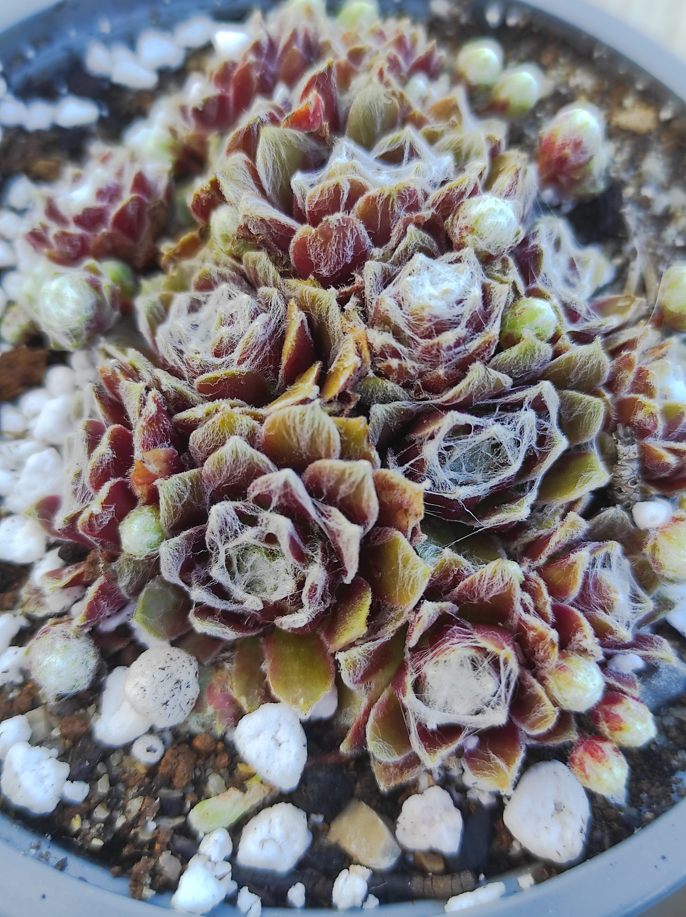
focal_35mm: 25
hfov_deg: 54.8
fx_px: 662
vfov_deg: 69.4
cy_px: 458
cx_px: 343
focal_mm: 5.43
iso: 100
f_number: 1.89
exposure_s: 1/100
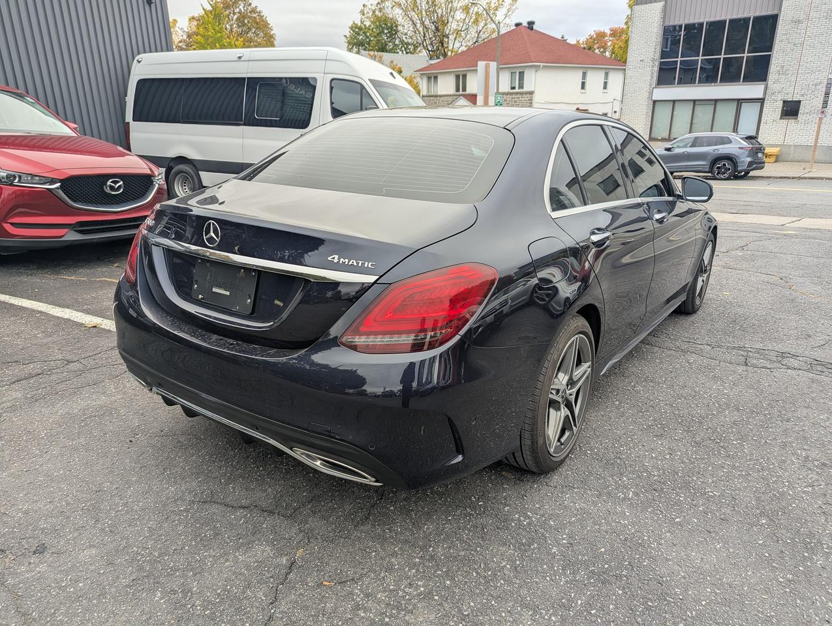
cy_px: 313
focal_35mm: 24
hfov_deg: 71.5
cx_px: 416
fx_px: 578
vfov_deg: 56.9
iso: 36
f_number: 1.85
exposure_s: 1/225
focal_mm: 6.81
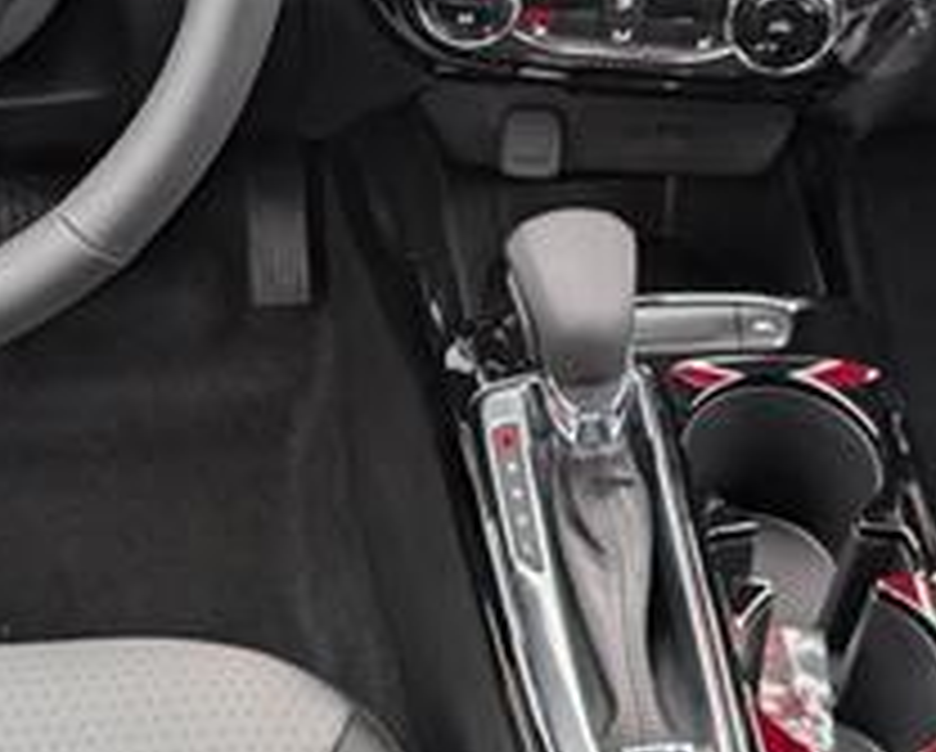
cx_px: 477
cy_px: 284
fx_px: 1997
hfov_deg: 26.4
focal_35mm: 72
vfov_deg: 21.3
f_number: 1.68
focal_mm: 6.9
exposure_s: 1/714
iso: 21
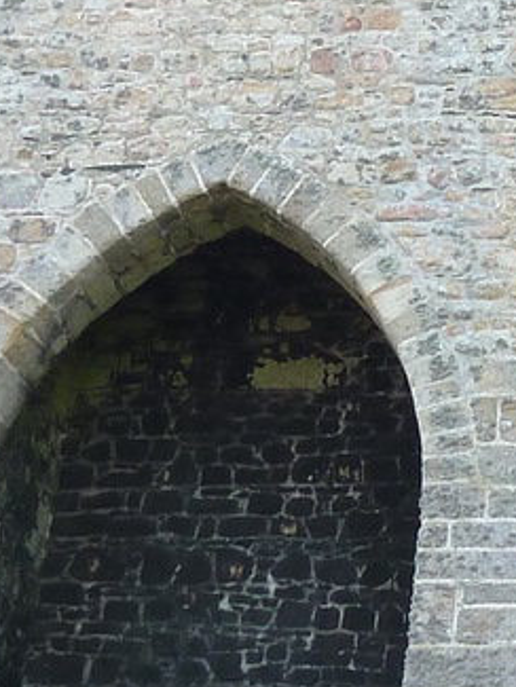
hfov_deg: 11.4
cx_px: 835
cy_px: 87
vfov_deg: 15.8
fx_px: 2443
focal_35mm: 123
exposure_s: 1/100
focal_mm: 4.1
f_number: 3.3
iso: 80
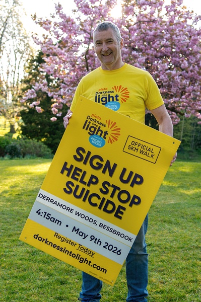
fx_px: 336
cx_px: 100
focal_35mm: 40
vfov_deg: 48.5
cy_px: 151
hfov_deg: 33.3
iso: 200
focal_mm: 40
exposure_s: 1/160
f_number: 4
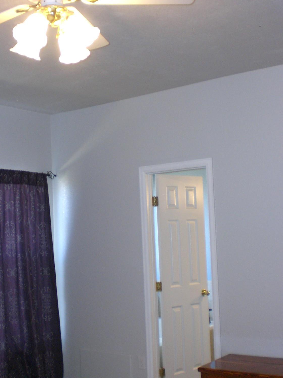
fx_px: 556
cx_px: 104
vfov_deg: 37.5
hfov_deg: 28.5
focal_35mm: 51
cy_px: 181
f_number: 3.1
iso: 200
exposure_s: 1/60
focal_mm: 6.3
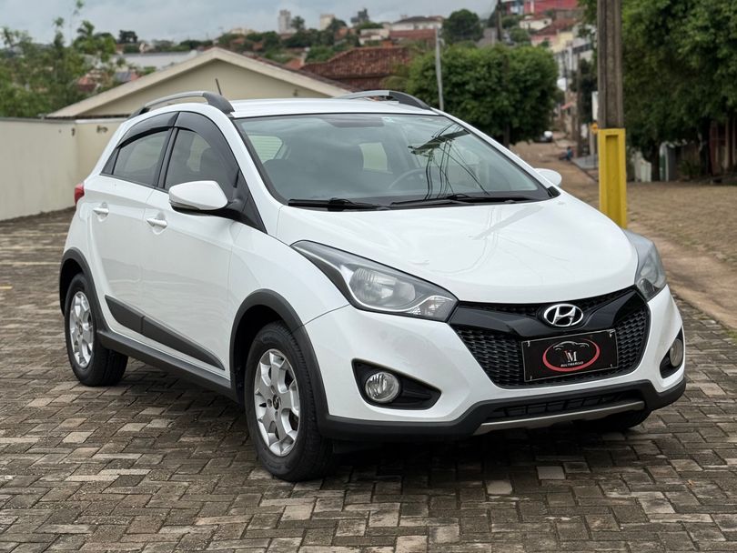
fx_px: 1022
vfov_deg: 30.3
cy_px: 276
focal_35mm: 48
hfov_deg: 39.6
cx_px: 368
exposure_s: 1/2667
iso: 64
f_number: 1.78
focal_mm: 6.76
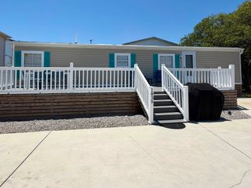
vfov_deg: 62.5
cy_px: 70
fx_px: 152
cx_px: 109
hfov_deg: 78.6
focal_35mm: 21
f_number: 2.2
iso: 20
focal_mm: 2.22
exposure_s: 1/1431
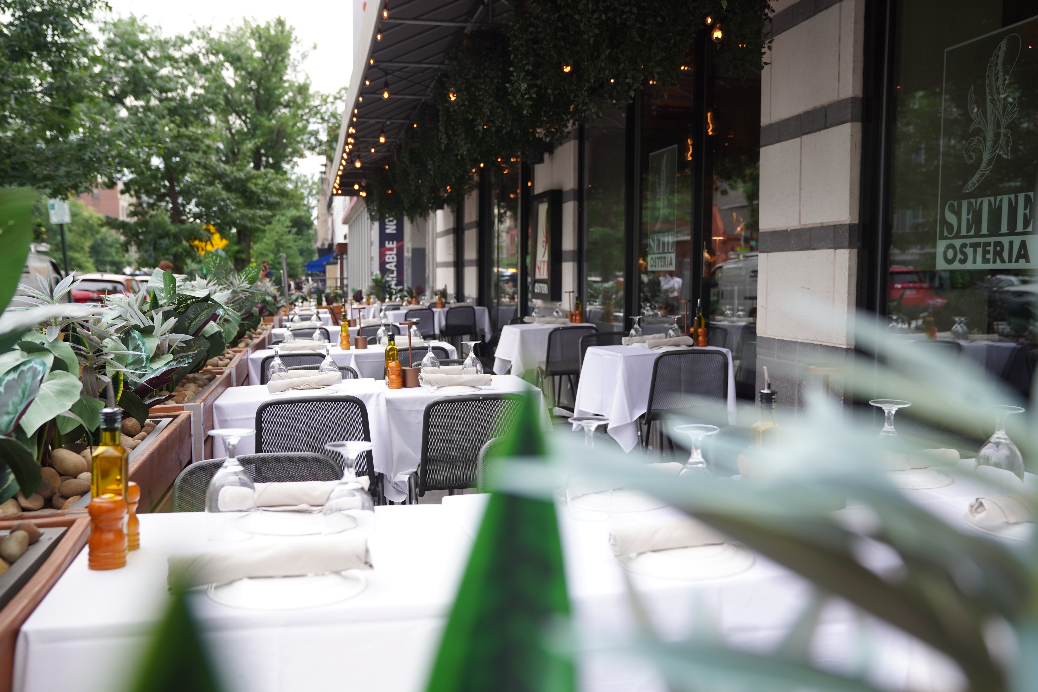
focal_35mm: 33
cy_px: 346
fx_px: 951
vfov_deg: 40.0
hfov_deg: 57.2
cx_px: 519
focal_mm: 33
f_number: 4
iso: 250
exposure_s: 1/200
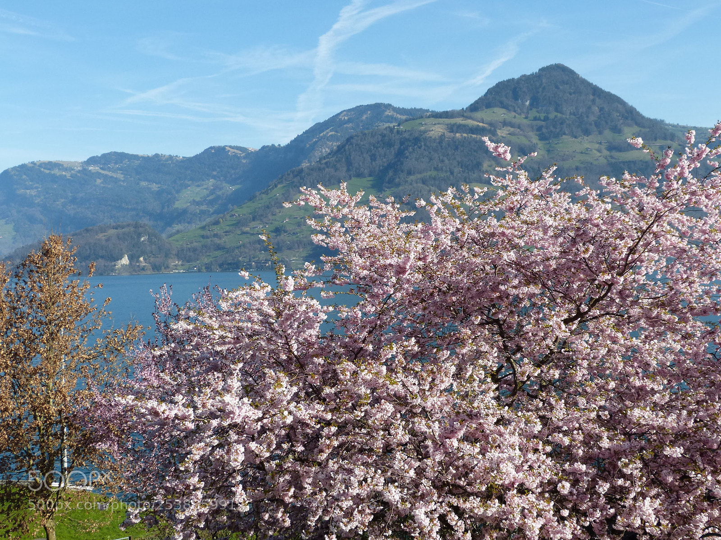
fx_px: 896
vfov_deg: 33.6
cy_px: 270
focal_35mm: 43
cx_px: 360
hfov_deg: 43.9
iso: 100
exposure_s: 1/640
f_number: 4
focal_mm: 7.6
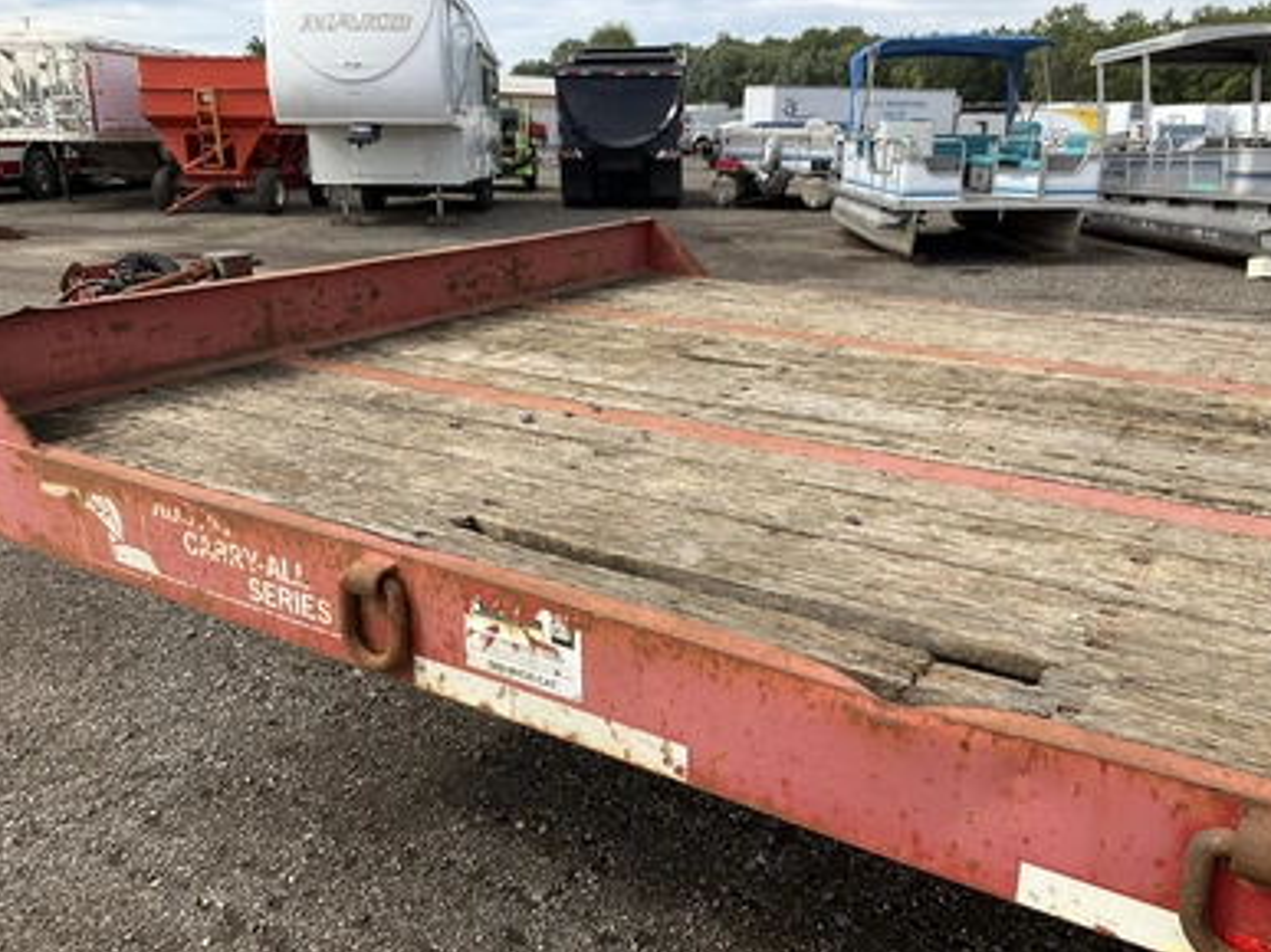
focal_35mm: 30
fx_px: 1101
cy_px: 483
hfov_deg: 60.0
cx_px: 650
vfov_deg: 46.8
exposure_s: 1/1377
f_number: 1.8
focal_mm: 3
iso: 25
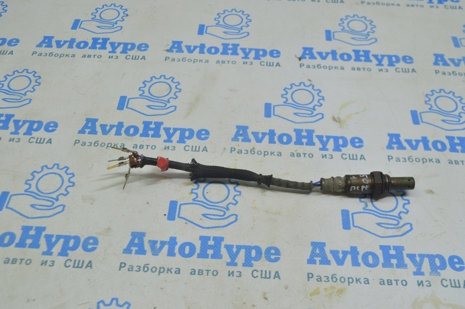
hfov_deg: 51.3
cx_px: 232
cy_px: 154
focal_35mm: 38
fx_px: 484
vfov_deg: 35.4
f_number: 5.6
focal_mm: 25
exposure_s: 1/40
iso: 400
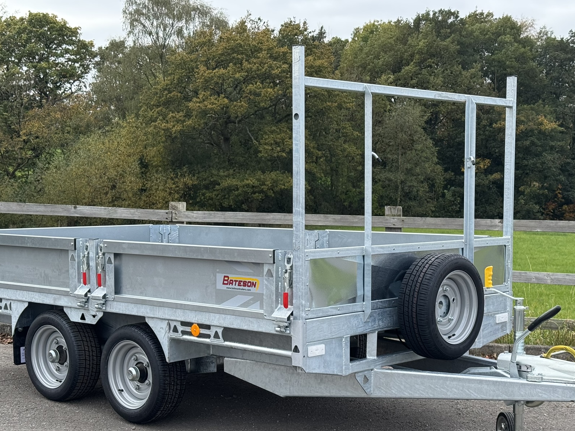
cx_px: 301
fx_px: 1030
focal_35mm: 62
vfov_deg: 23.6
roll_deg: +0.1
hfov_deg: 31.2
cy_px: 275
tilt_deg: -6.7
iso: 64
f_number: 1.78
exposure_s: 1/1043
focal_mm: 6.76
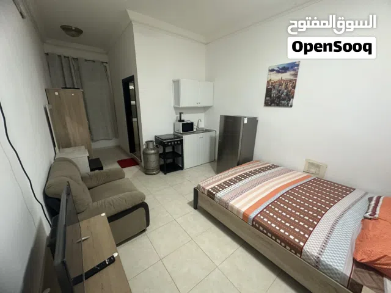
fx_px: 158
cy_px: 146
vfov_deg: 85.7
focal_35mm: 14
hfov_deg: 102.1
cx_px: 196
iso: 400
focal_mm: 2.22
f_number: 2.2
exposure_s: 1/50
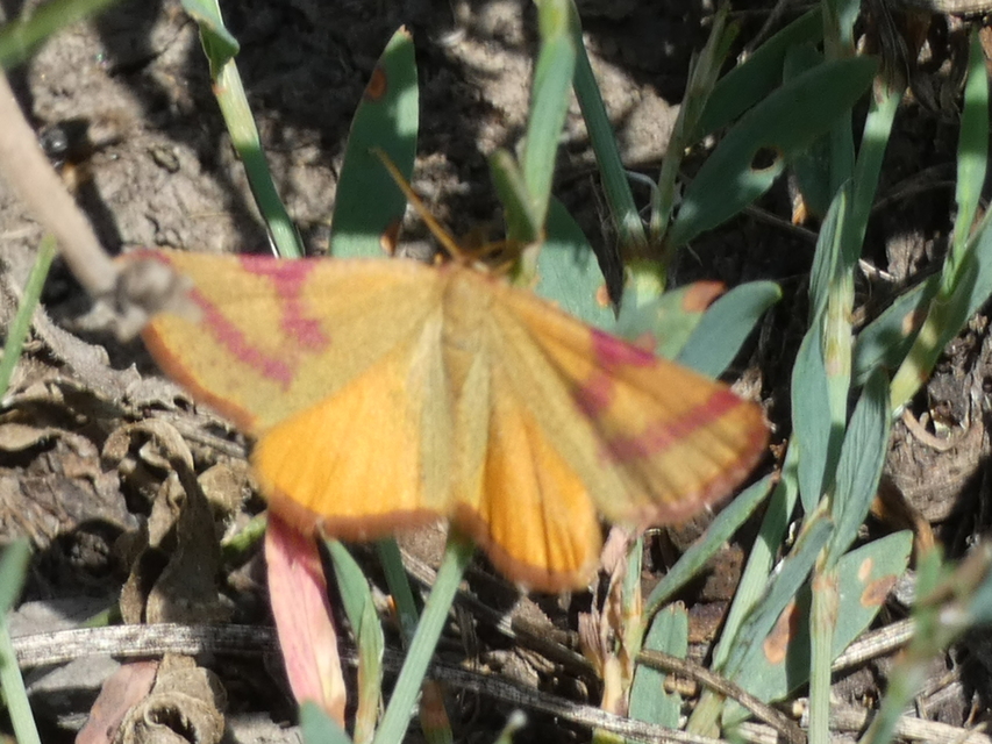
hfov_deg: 7.7
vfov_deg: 5.8
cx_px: 496
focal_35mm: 258
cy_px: 372
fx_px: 7395
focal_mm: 46.2
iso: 80
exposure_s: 1/100
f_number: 5.5
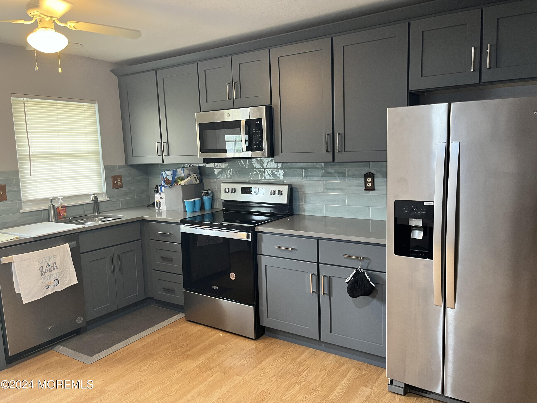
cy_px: 202
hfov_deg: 67.3
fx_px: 403
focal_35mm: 26
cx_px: 268
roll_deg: +1.9
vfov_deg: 53.1
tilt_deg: -7.5
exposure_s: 1/60
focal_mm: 5.1
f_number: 1.6
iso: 250
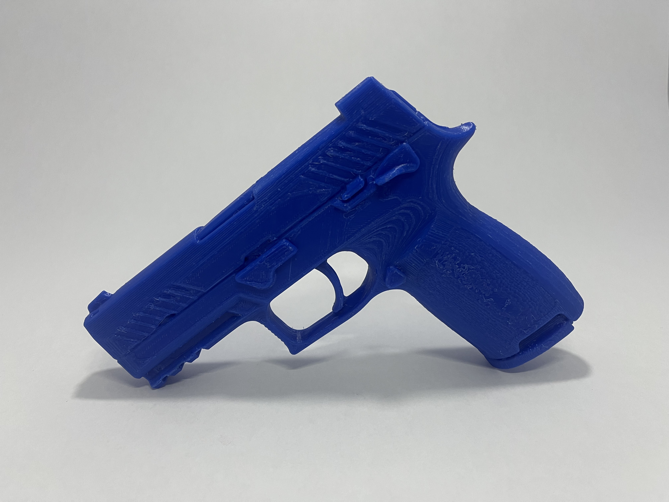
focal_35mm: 26
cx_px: 334
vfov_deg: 53.1
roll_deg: -0.4
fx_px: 502
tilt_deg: -19.9
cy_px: 251
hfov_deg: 67.3
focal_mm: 5.1
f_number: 1.6
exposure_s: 1/60
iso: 80
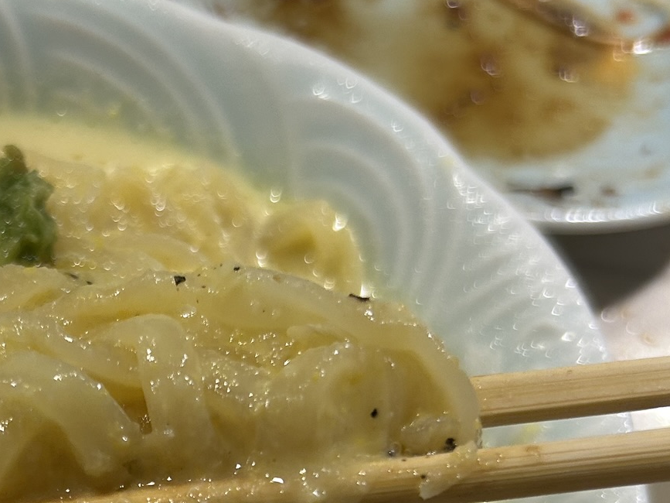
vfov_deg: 23.2
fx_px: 1161
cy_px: 526
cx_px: 88
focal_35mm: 60
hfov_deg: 31.0
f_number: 1.5
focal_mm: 5.7
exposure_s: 1/100
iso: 100
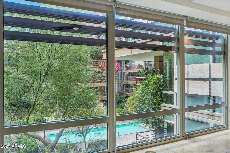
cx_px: 115
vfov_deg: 43.6
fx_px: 192
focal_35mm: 30
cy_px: 76
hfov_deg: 61.9
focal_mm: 20
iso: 400
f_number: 3.5
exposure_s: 1/350
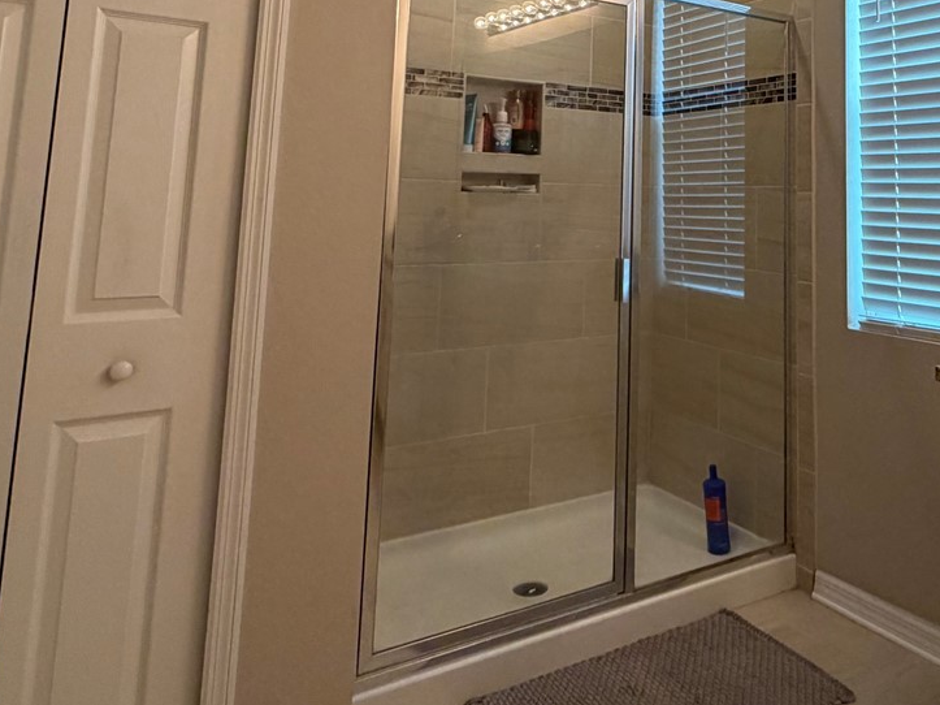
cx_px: 651
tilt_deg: +7.1
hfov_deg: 56.7
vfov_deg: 42.2
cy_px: 90
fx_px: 842
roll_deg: -0.7
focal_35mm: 31
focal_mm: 2.22
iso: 200
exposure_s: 1/60
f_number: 2.2
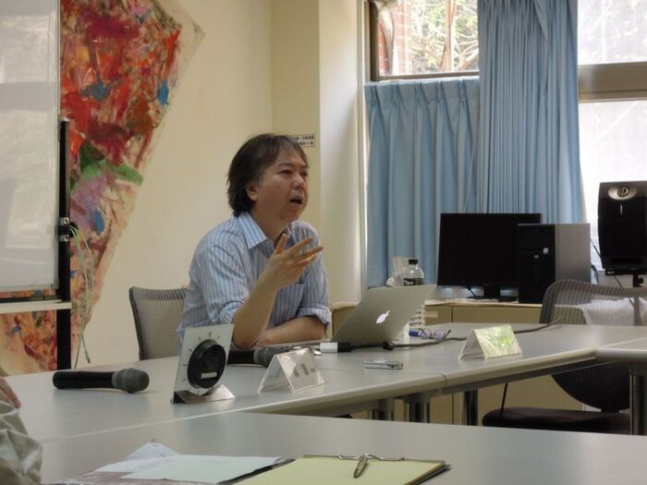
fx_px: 1869
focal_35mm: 100
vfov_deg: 14.8
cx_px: 324
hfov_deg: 19.6
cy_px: 242
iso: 400
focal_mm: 17.9
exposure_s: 1/30
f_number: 5.5
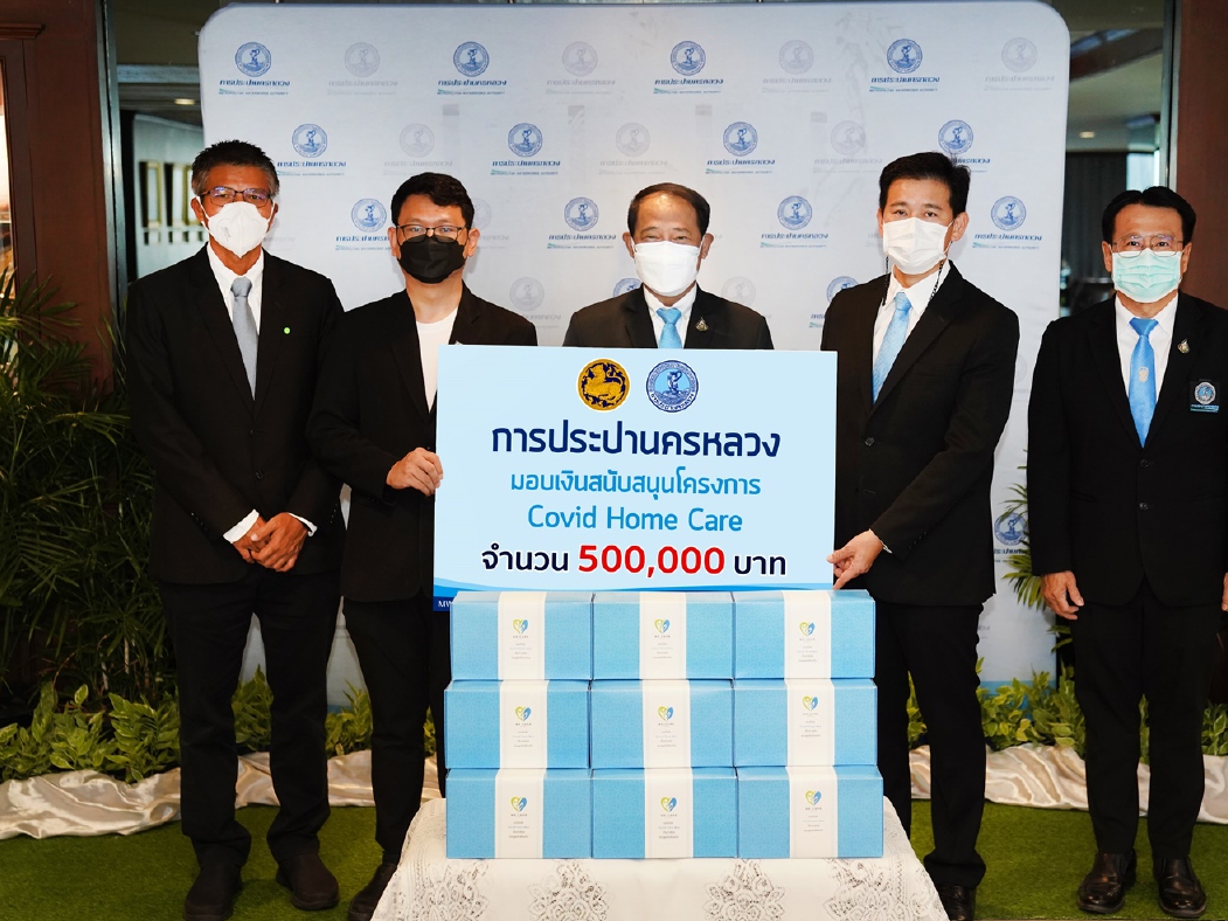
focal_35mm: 56
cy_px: 455
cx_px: 666
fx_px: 1986
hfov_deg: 34.3
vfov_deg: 26.1
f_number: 2.8
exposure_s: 1/125
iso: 2000
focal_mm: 51
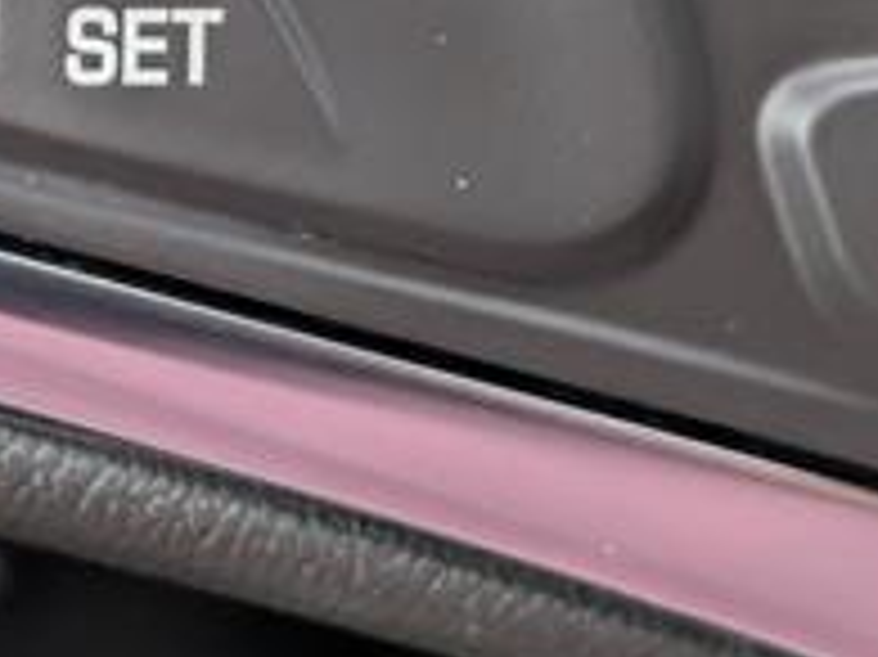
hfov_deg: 12.2
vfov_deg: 9.0
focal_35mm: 161
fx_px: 4081
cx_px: 230
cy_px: -234
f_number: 1.68
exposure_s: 1/1250
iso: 343
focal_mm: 6.9
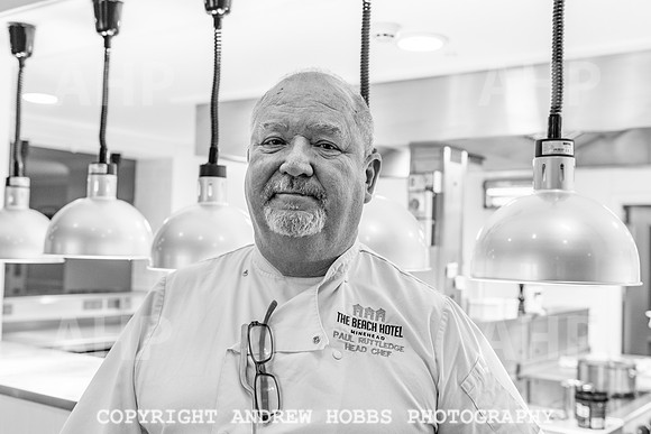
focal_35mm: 43
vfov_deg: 31.3
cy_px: 217
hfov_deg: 45.6
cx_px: 326
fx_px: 775
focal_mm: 38
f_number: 4.5
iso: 1000
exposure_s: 1/60
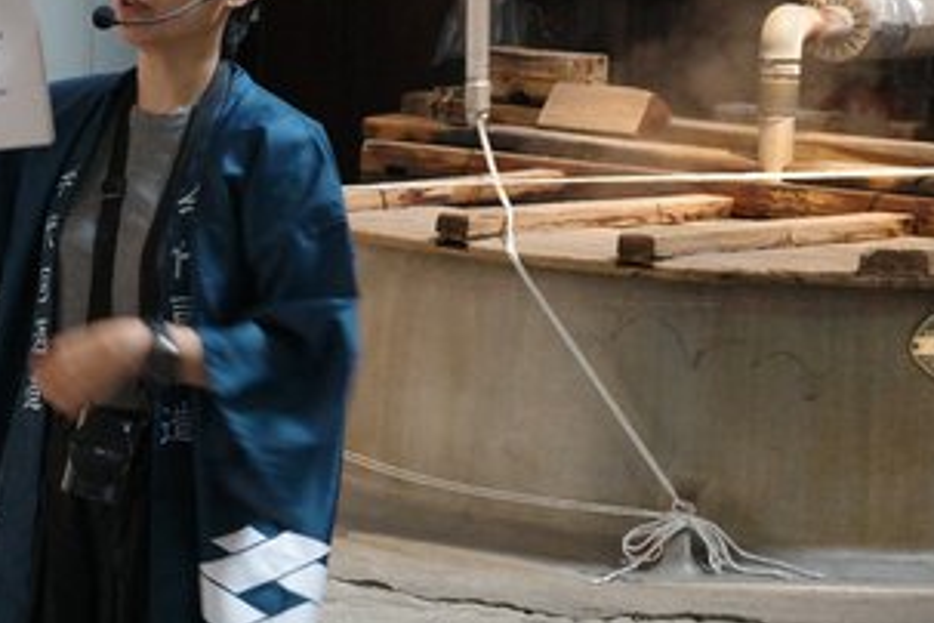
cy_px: 395
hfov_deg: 19.1
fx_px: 2776
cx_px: 342
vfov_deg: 12.8
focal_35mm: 107
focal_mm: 26
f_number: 2.8
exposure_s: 1/40
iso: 3200
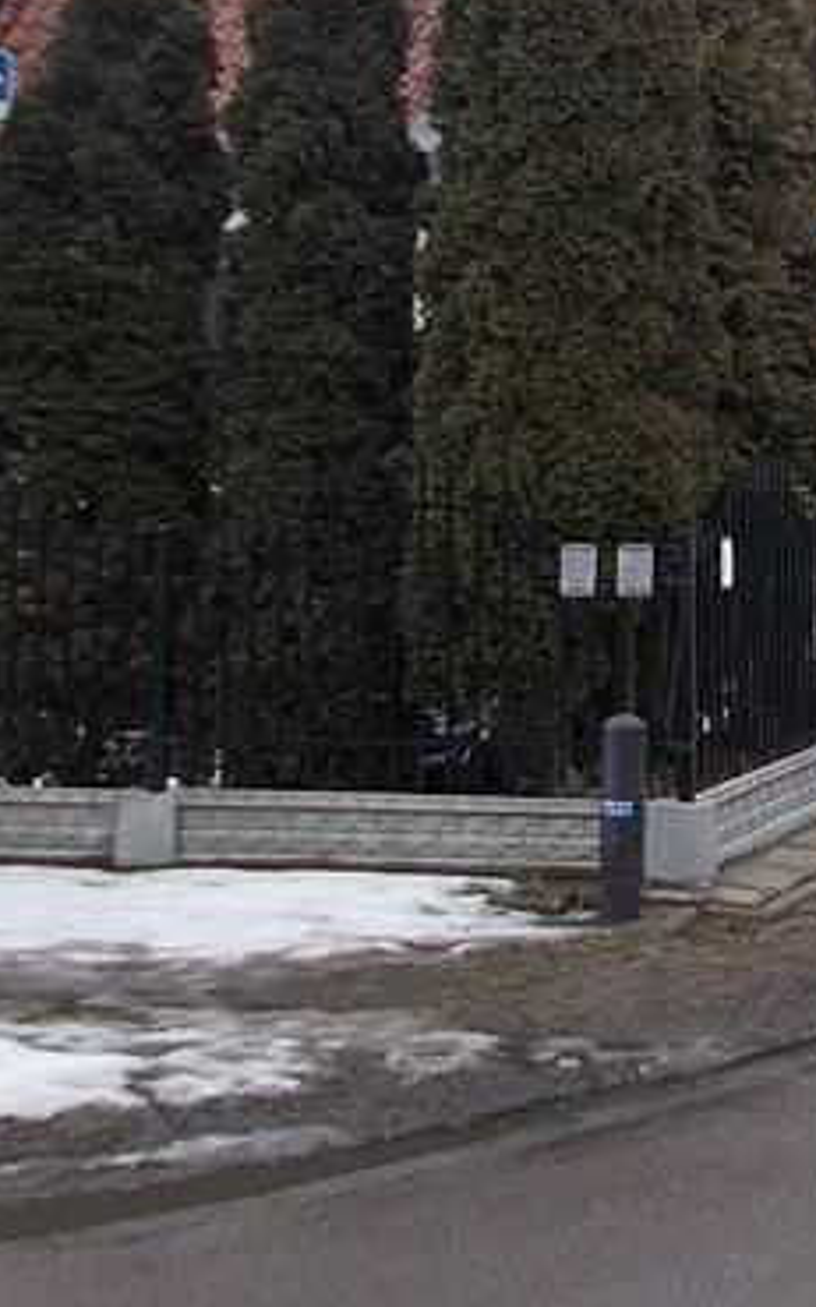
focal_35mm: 67
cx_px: 1042
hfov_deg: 18.2
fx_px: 2386
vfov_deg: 30.2
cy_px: 355
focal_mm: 4.6
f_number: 3.2
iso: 80
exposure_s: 1/160
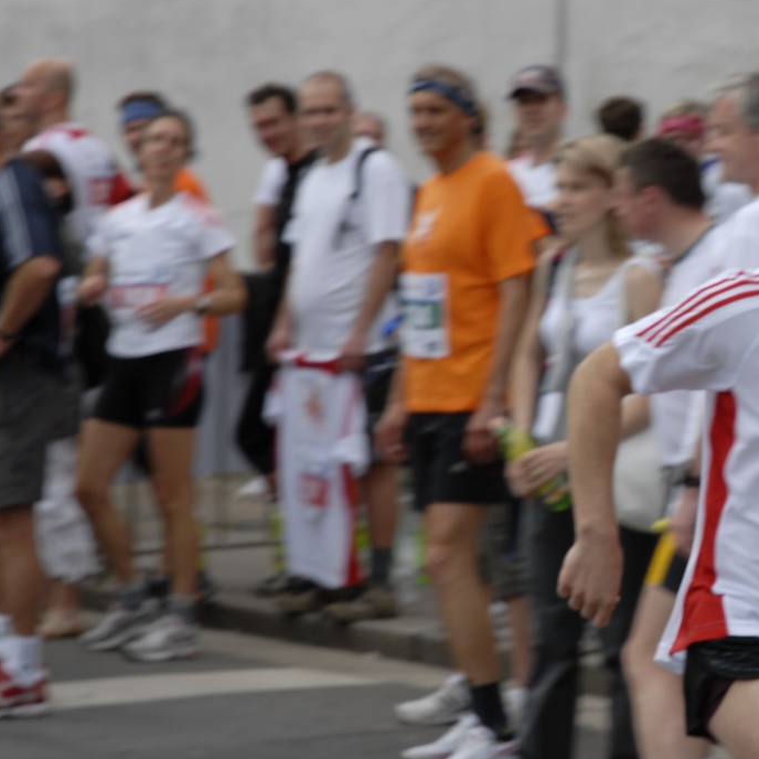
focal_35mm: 176
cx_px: 704
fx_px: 4366
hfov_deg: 9.9
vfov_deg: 9.9
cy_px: 351
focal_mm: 70
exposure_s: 1/250
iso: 125
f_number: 8
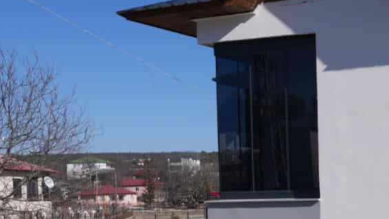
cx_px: 516
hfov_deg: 26.1
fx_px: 701
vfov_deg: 17.4
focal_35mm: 68
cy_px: 200
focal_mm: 18
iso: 100
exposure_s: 1/500
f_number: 7.1
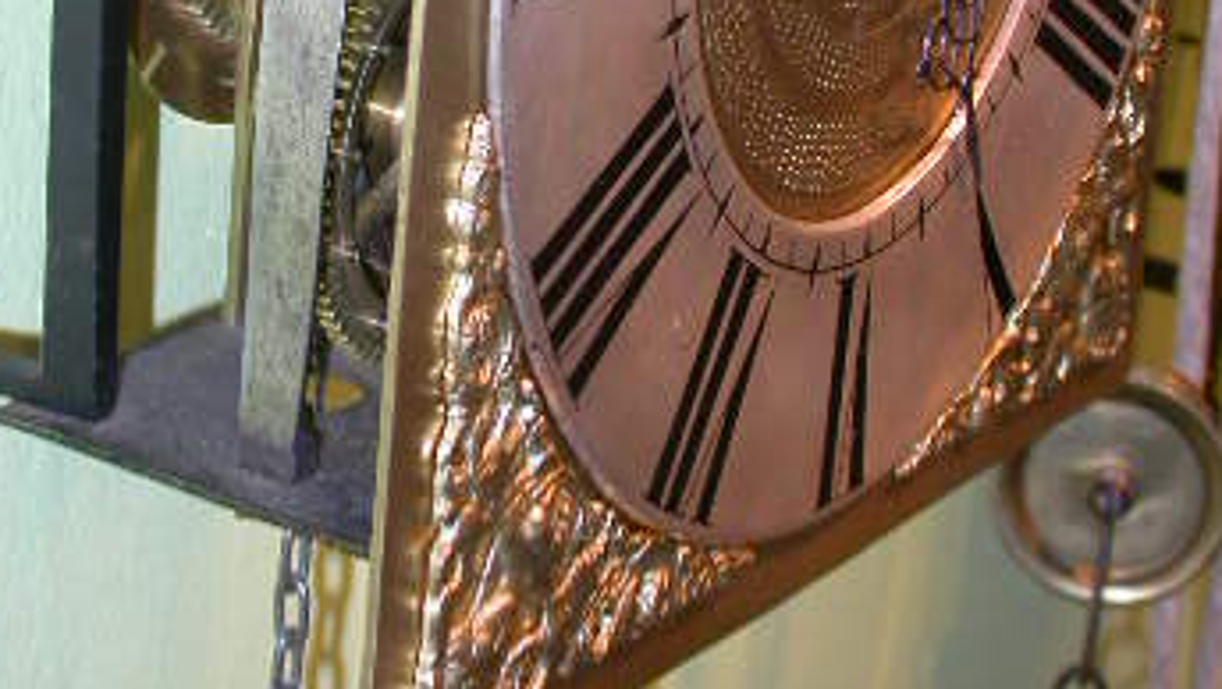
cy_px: -128
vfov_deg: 15.2
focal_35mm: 77
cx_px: 462
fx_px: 2497
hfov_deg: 27.4
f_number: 3
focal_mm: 11.8
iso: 100
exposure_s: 1/60.3
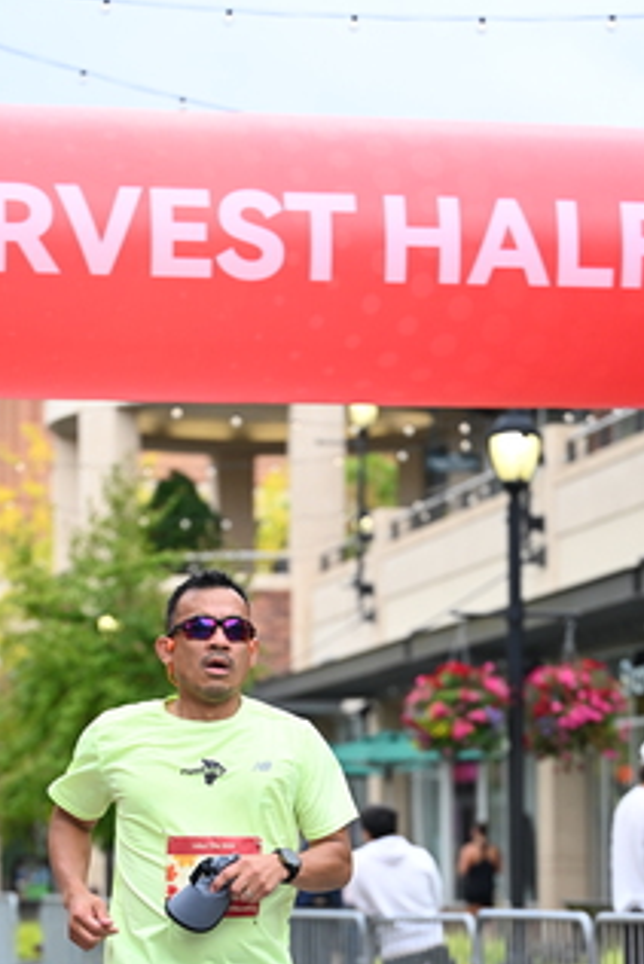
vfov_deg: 16.6
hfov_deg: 11.2
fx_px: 3270
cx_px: 282
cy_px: 830
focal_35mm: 122
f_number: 2.8
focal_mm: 70
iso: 640
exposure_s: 1/1600
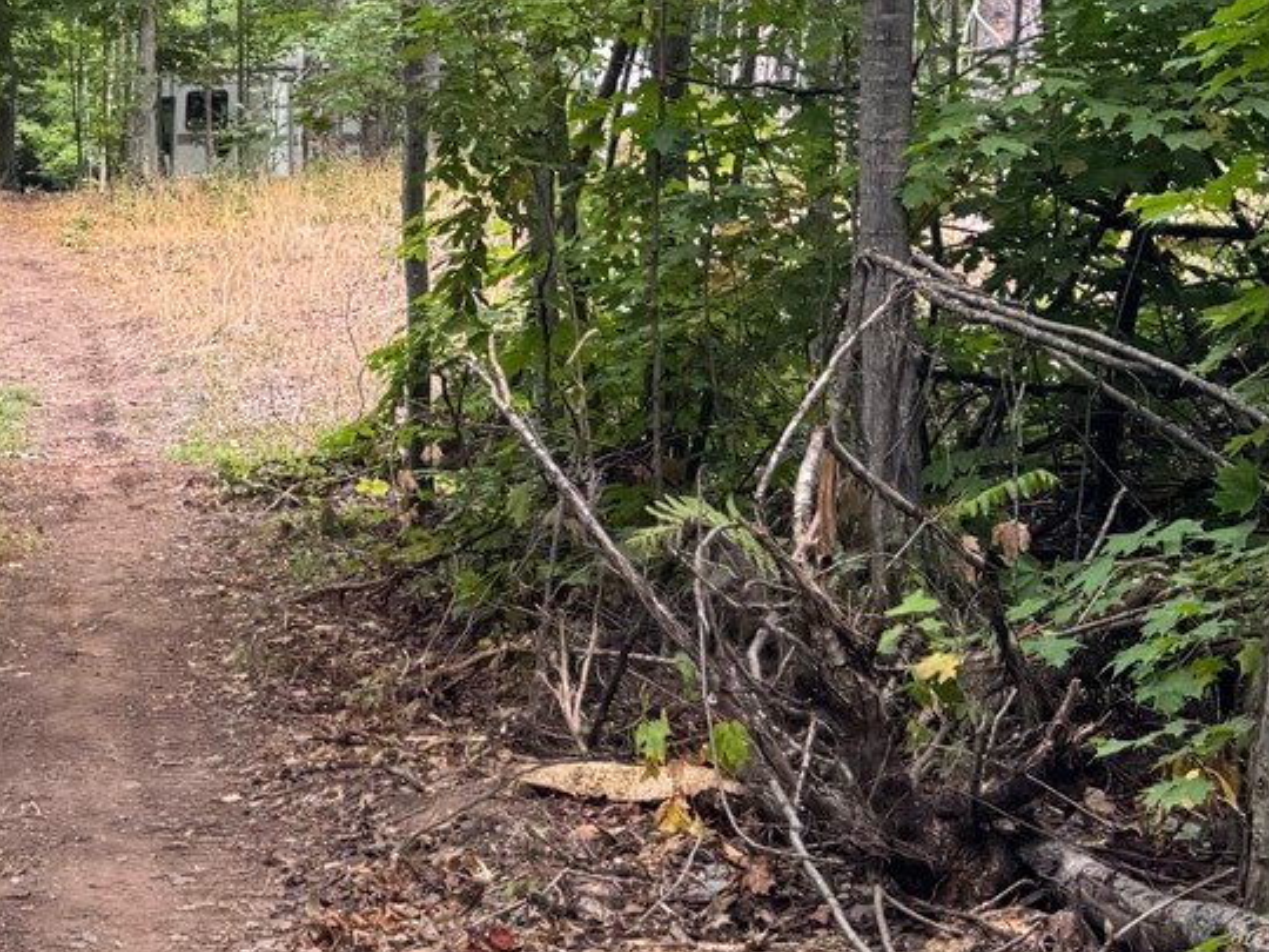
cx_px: 73
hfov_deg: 21.0
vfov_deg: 15.9
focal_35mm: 91
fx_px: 3336
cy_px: 16
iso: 64
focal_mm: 6.76
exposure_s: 1/121
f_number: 1.78
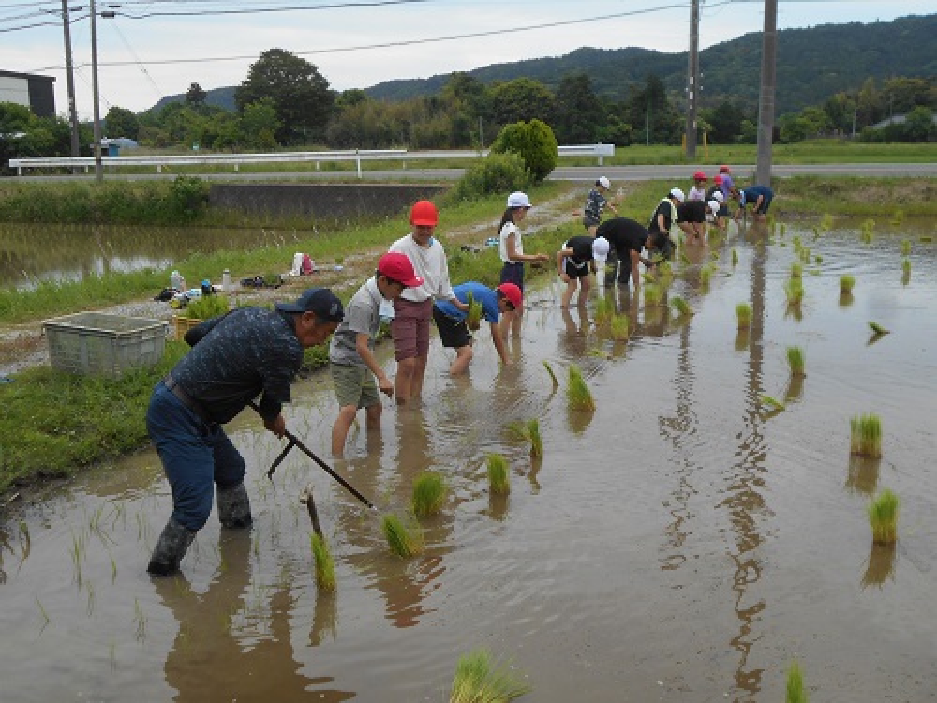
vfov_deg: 36.8
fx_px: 1056
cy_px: 352
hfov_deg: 47.9
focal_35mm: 39
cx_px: 468
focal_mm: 6.7
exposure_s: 1/640
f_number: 3.9
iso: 80
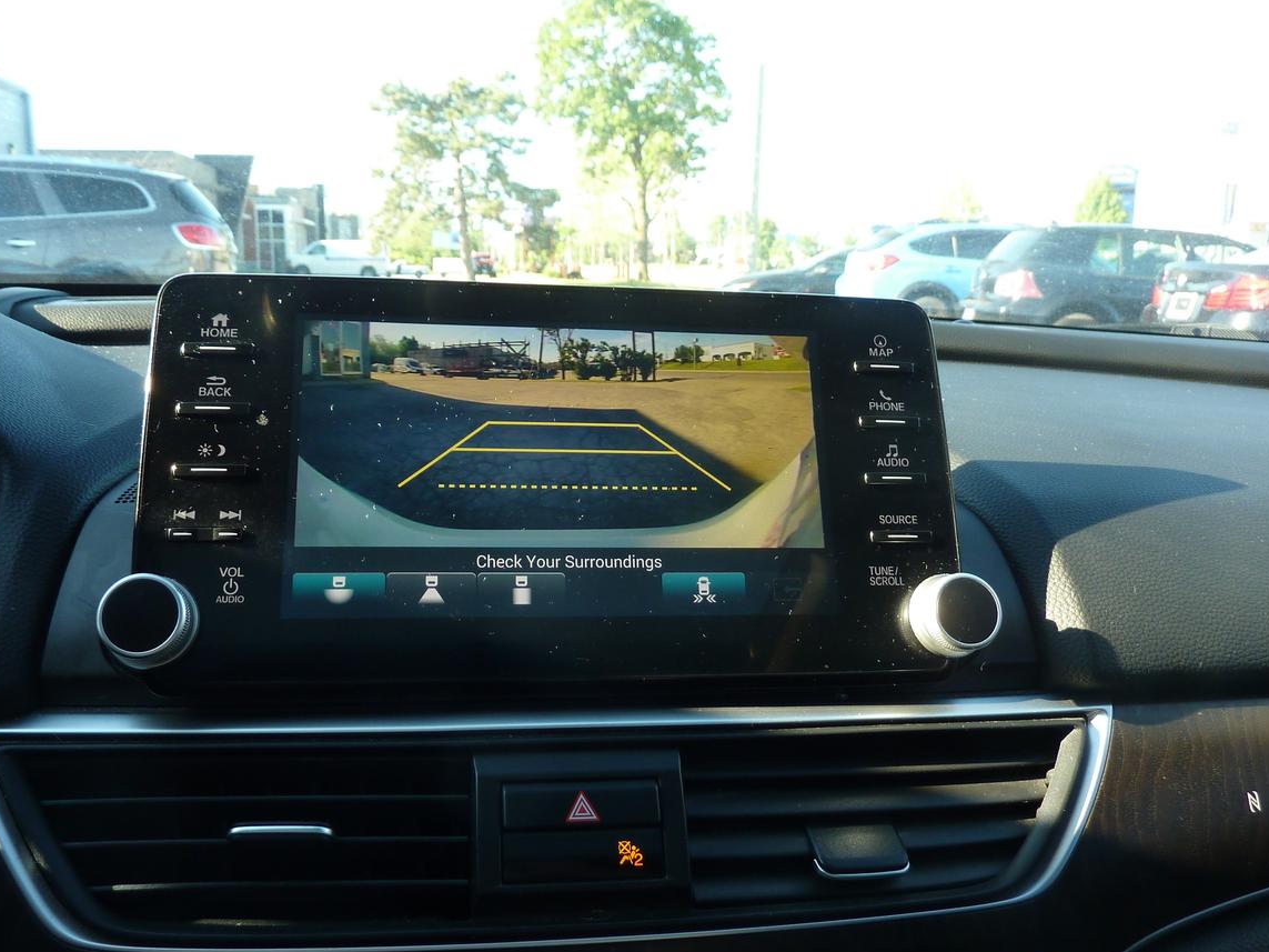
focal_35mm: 28
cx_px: 591
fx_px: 1026
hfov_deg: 63.4
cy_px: 489
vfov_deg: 49.7
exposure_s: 1/60
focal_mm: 4.1
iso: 80
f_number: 3.3
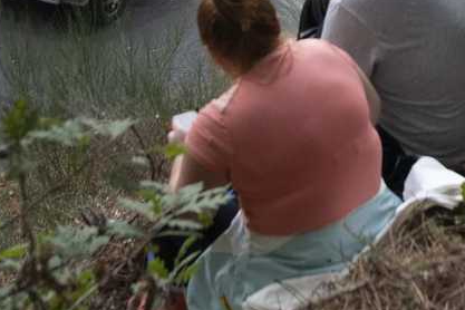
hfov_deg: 22.0
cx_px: 340
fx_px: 1188
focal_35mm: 92
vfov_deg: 13.3
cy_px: -251
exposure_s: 1/2000
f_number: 4
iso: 1600
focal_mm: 24
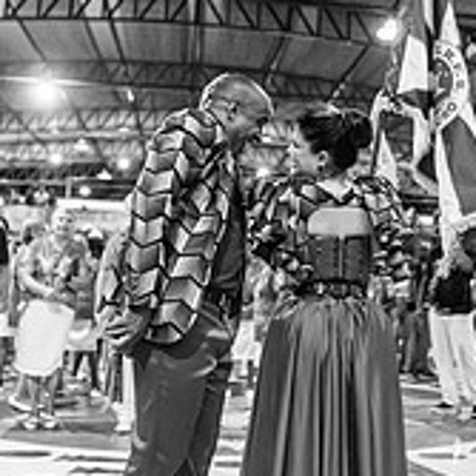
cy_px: 162
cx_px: 302
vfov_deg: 30.9
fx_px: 856
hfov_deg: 30.9
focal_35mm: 55
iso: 1600
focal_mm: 24
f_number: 1.8
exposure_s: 1/320
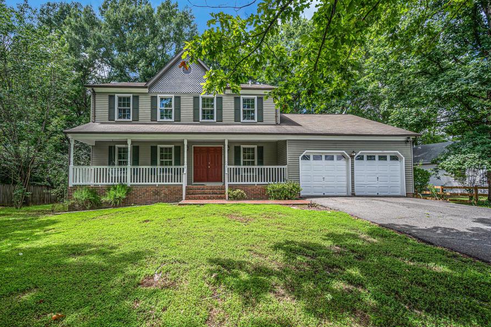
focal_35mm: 16
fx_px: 218
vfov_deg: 73.6
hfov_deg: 96.5
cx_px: 224
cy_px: 177
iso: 100
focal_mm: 14
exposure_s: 1/250
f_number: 5.6
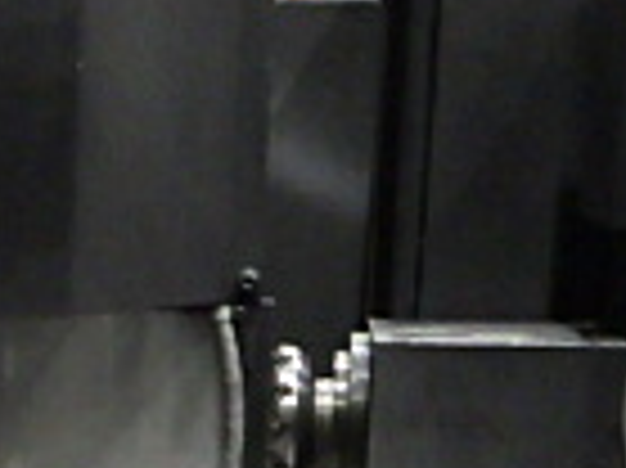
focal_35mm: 129
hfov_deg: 14.3
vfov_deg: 11.1
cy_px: 639
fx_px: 2331
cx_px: -324
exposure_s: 1/25
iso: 1600
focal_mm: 5
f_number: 3.5
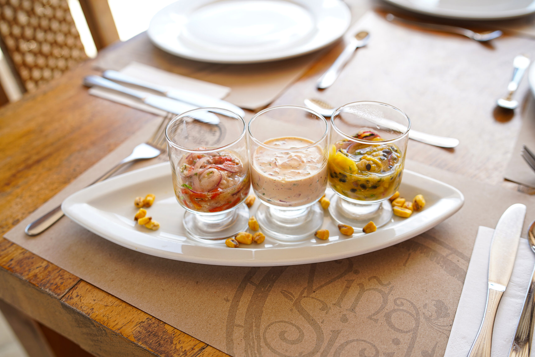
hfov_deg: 54.4
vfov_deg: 37.9
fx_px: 520
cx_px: 268
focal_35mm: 35
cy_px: 178
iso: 100
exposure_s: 1/125
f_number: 3.5
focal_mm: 35
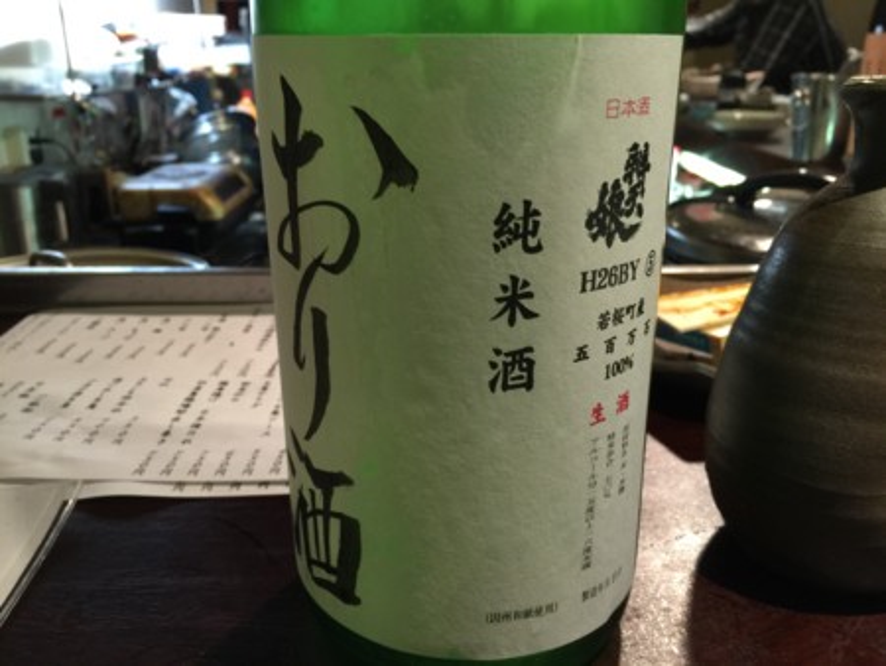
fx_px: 743
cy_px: 333
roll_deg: -0.8
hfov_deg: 61.6
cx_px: 443
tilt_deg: -20.1
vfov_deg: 48.3
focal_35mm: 29
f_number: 2.2
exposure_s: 1/15
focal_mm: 4.15
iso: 64
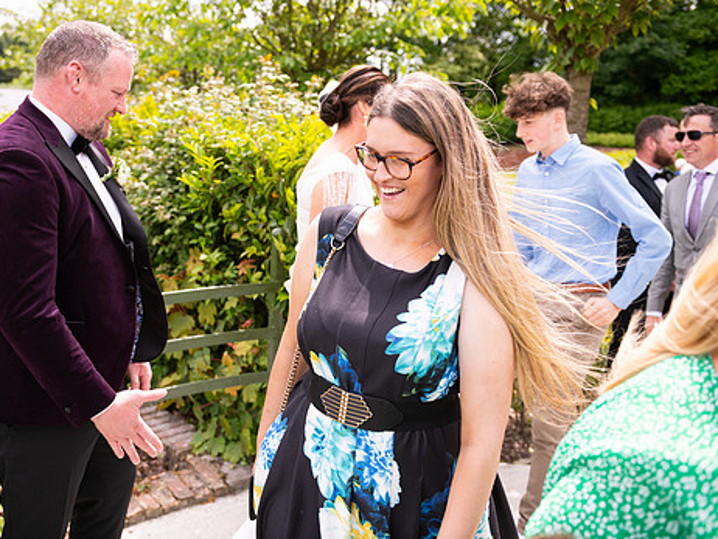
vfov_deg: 40.7
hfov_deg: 52.4
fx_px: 726
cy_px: 242
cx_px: 308
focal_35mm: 35
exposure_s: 1/1600
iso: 250
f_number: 3.5
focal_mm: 29
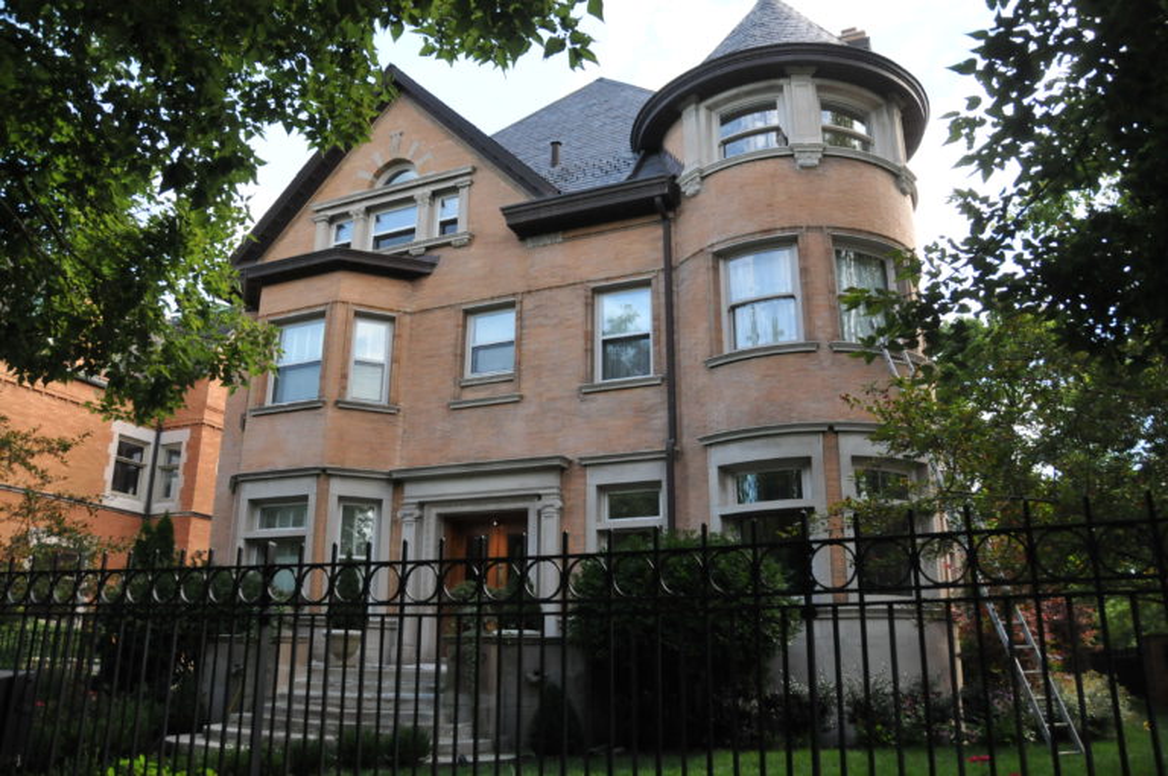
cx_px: 584
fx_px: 875
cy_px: 388
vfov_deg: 47.8
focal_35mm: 27
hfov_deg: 67.4
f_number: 3.5
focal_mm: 18
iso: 1000
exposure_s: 1/2500
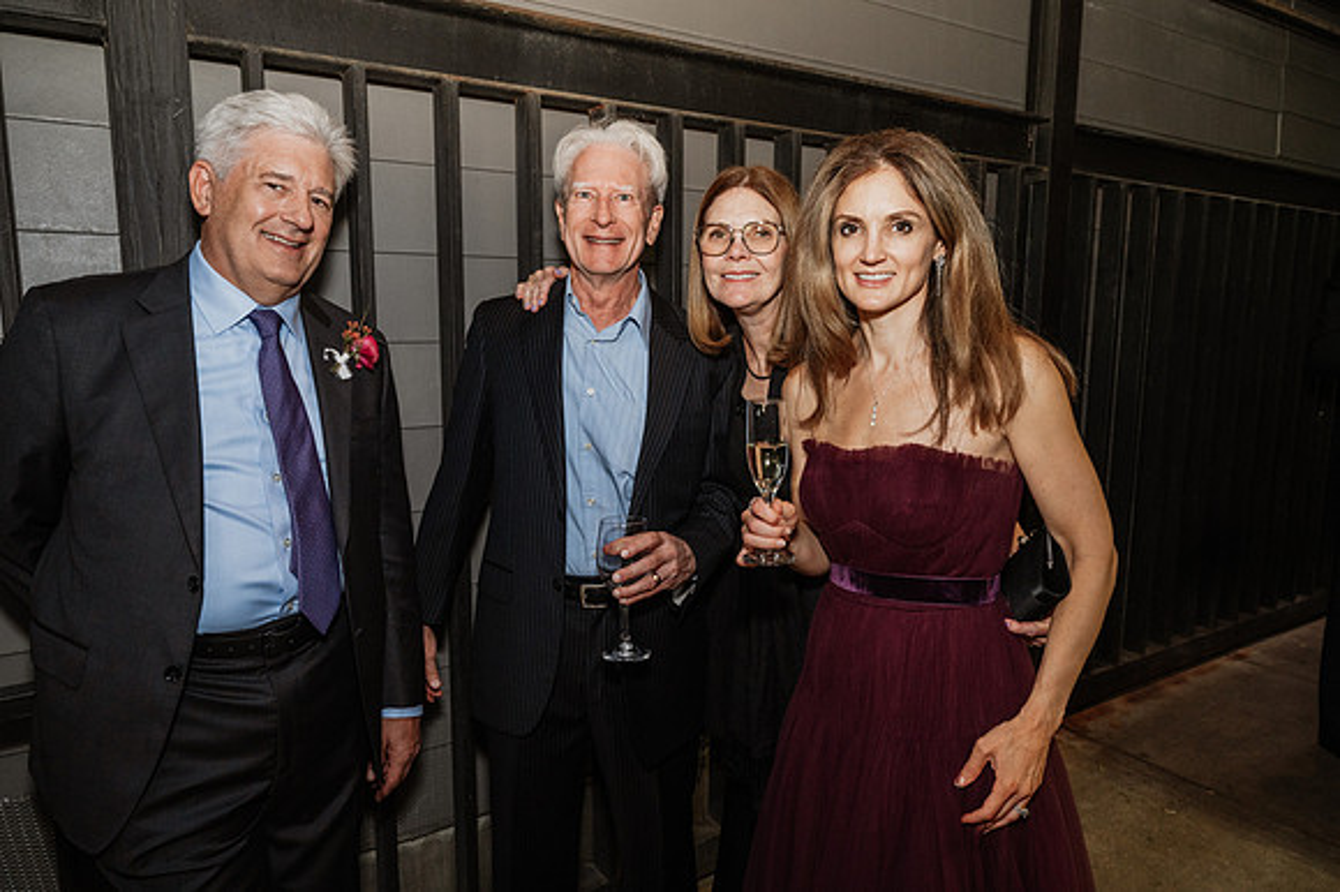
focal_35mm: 24
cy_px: 446
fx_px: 893
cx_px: 670
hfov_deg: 73.8
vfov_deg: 53.1
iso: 1600
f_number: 8
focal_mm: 24
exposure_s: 1/40
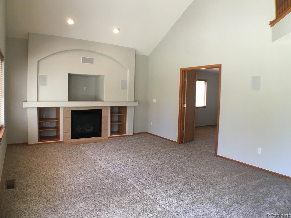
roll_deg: -1.5
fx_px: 252
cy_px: 106
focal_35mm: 30
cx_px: 146
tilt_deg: -5.5
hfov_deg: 60.0
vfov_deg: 46.8
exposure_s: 1/30
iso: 40
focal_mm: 4.15
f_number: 2.2
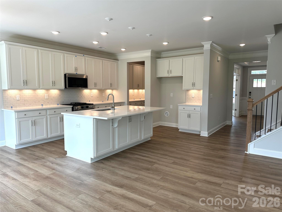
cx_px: 141
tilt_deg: -4.9
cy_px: 106
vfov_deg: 56.8
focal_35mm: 24
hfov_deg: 71.6
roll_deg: -0.4
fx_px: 196
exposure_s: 1/209
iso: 64
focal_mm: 6.86
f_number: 1.78
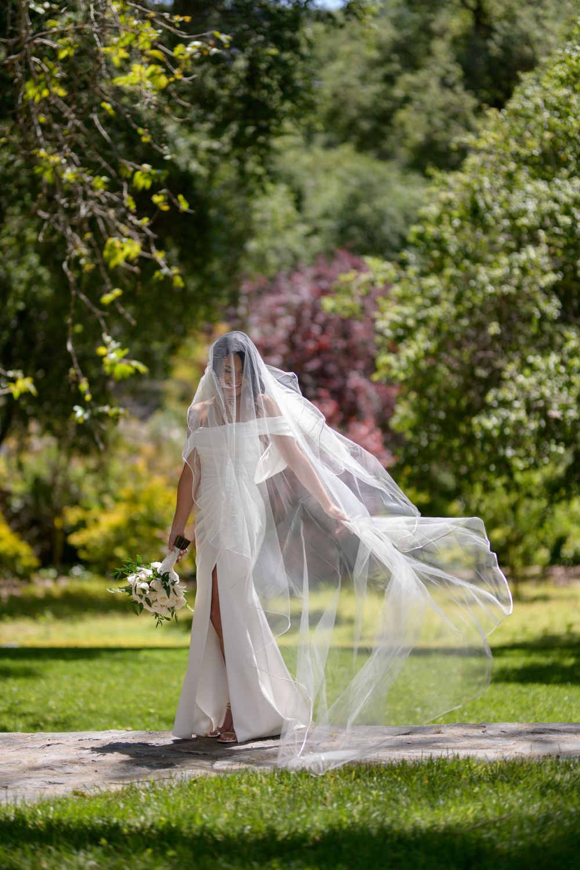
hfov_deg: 16.1
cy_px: 435
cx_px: 290
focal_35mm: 85
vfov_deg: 23.9
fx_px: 2054
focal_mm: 85
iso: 31
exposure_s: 1/1000
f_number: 1.4
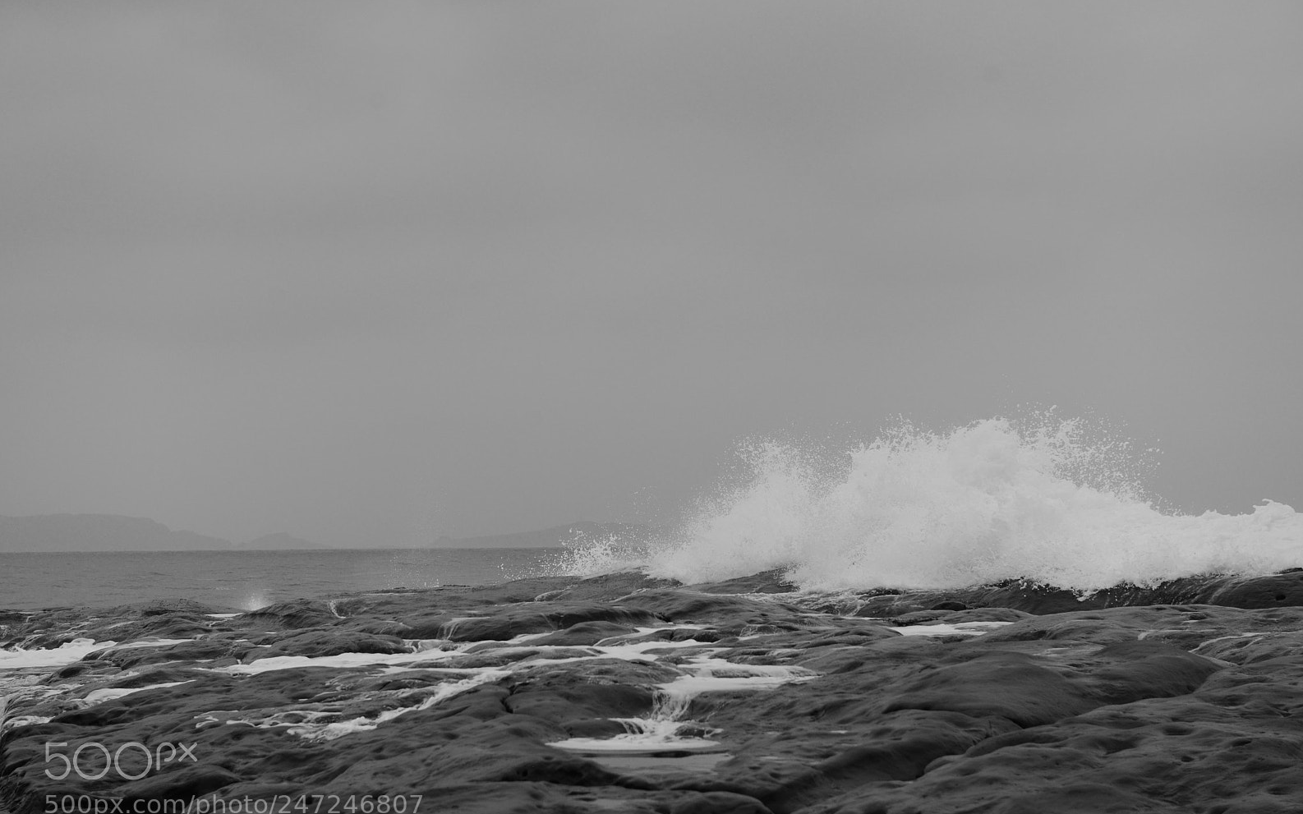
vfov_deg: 18.1
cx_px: 651
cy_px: 430
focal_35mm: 72
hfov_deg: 28.6
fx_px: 2557
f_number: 5
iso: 640
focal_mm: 70
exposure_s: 1/1600
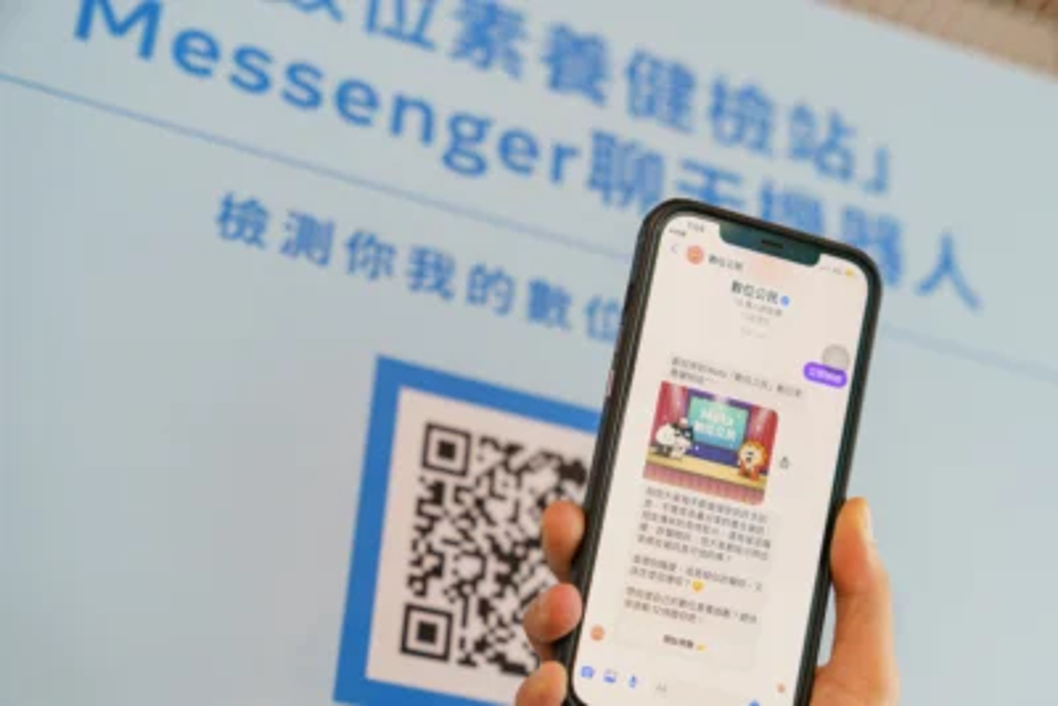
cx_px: 581
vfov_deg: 21.3
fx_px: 1873
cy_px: 388
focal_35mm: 64
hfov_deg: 31.5
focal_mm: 58
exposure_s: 1/125
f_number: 3.2
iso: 800
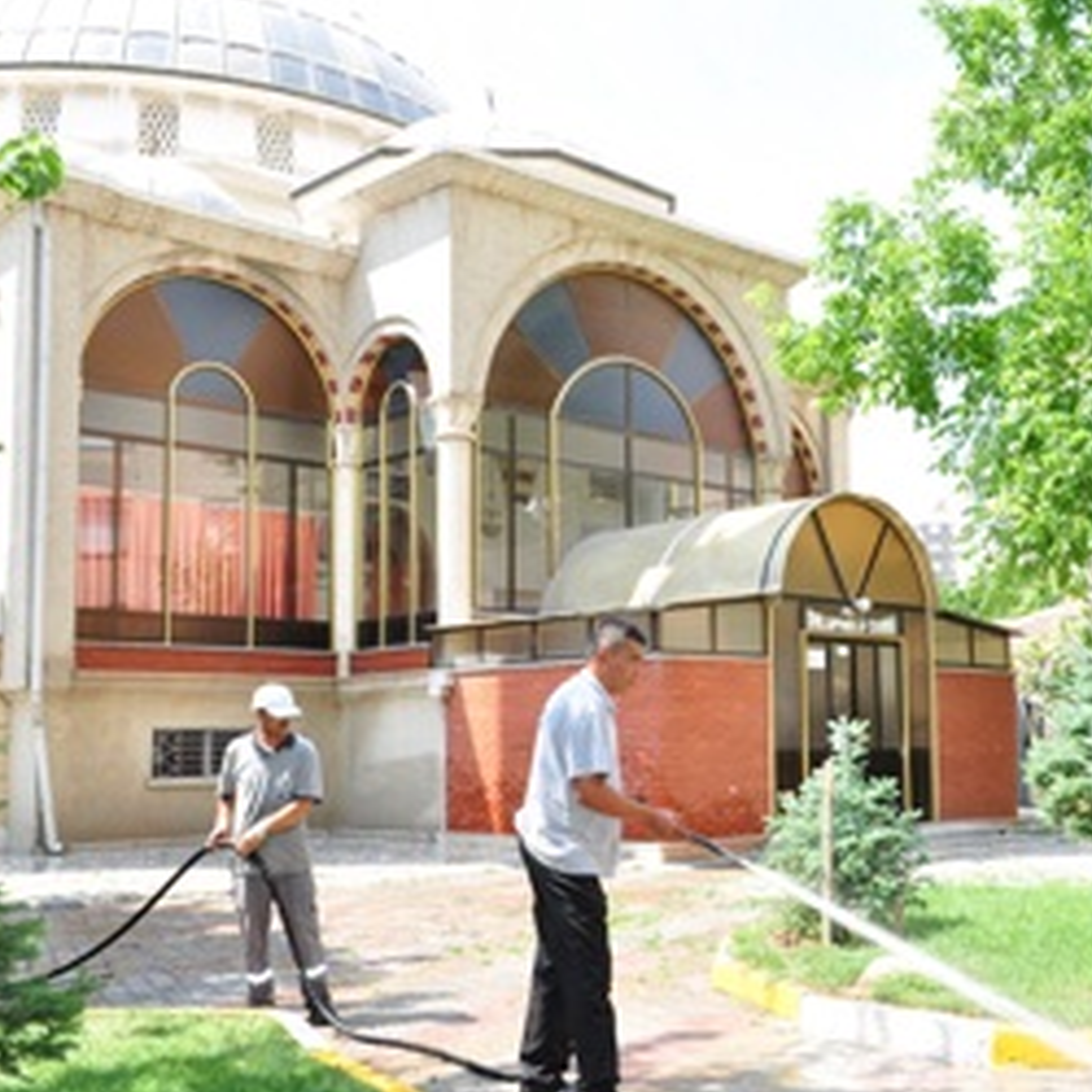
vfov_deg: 40.9
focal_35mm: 41
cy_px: 601
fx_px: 1463
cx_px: 729
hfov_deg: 40.4
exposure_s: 1/200
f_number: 6.3
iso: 200
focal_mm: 18
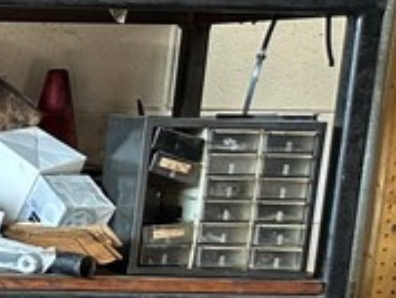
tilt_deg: -12.3
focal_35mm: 138
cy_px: 429
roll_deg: -1.4
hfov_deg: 11.2
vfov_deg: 10.4
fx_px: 1581
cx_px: -634
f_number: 1.78
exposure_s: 1/60
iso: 160
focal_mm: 6.86
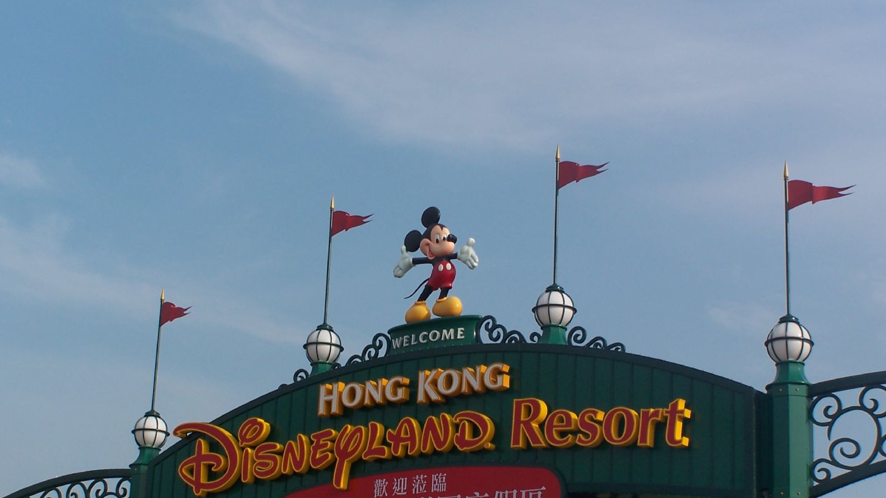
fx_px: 1927
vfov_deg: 14.7
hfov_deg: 25.9
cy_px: 263
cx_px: 444
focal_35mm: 82
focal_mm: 12.4
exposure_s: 1/350
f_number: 6.3
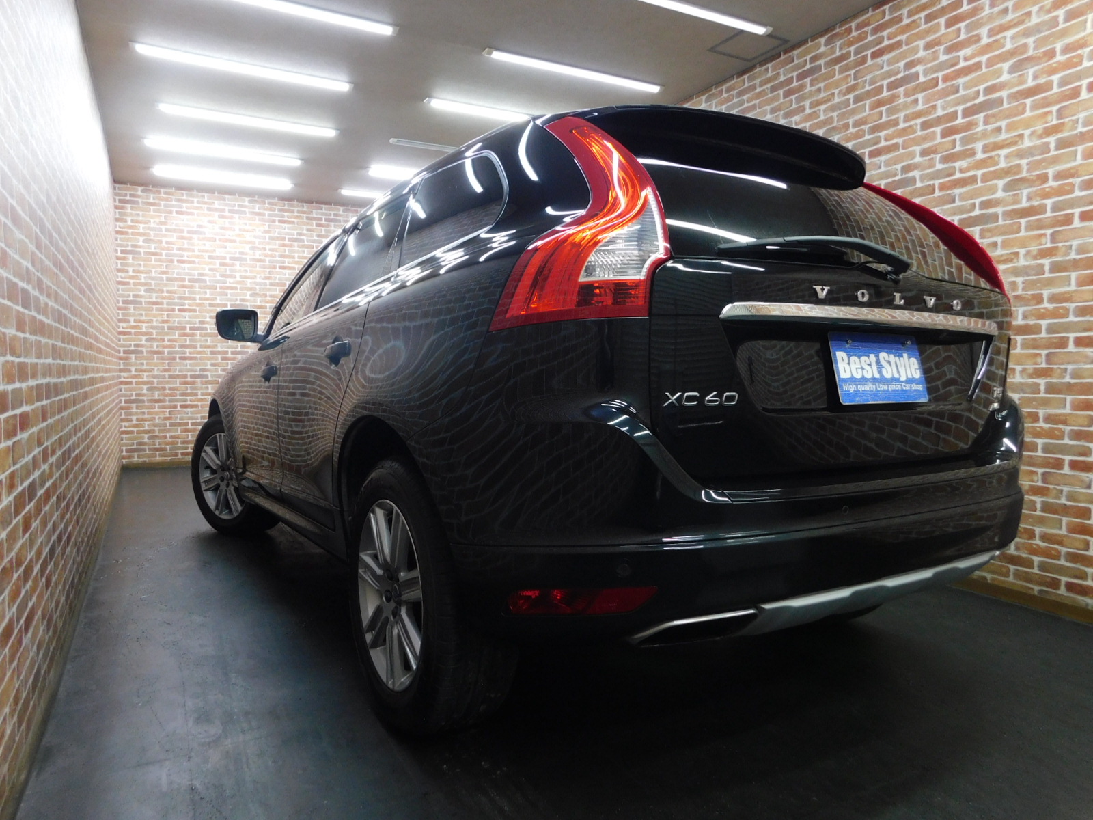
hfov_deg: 73.9
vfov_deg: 58.9
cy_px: 410
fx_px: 726
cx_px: 546
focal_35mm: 23
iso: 220
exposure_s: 1/30
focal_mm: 4
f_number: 3
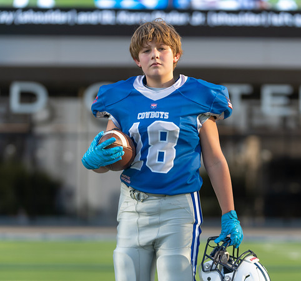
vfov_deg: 9.4
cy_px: 169
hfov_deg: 10.1
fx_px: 1709
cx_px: 172
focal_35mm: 180
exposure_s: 1/640
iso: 100
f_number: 2.8
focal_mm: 118
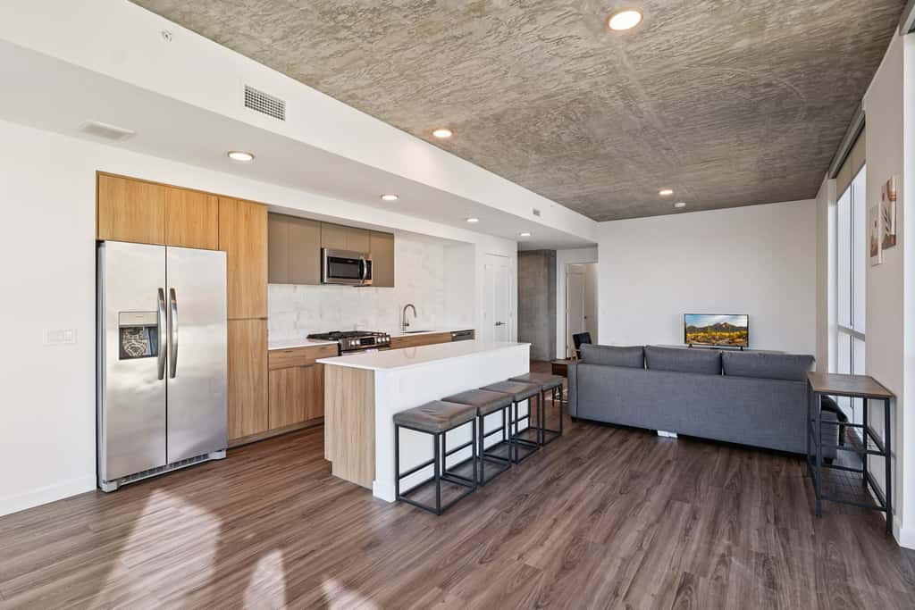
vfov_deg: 73.8
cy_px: 305
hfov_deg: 96.7
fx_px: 407
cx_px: 458
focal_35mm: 16
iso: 400
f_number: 8
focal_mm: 16
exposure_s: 1/40
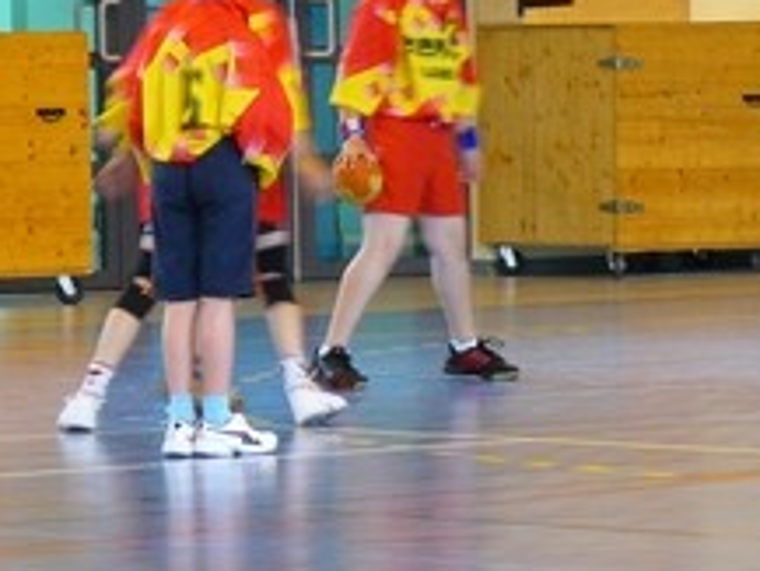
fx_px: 7139
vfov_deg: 4.6
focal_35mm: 325
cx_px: 539
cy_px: 184
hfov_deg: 6.1
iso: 200
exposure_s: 1/25
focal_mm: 28
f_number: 3.3
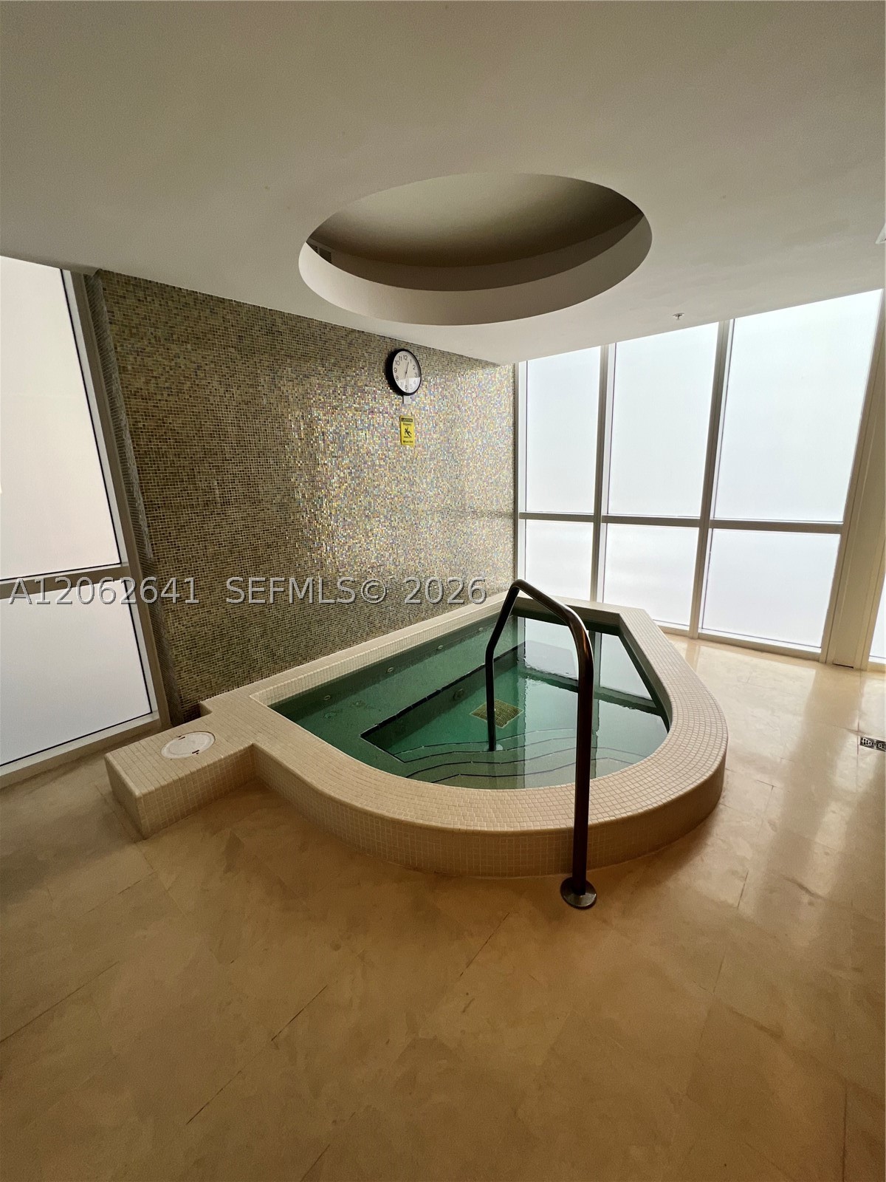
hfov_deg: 89.9
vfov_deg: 106.2
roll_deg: +2.3
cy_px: 591
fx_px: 444
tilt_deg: -13.1
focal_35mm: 13
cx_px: 443
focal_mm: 1.57
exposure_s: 1/179
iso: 32
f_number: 1.8
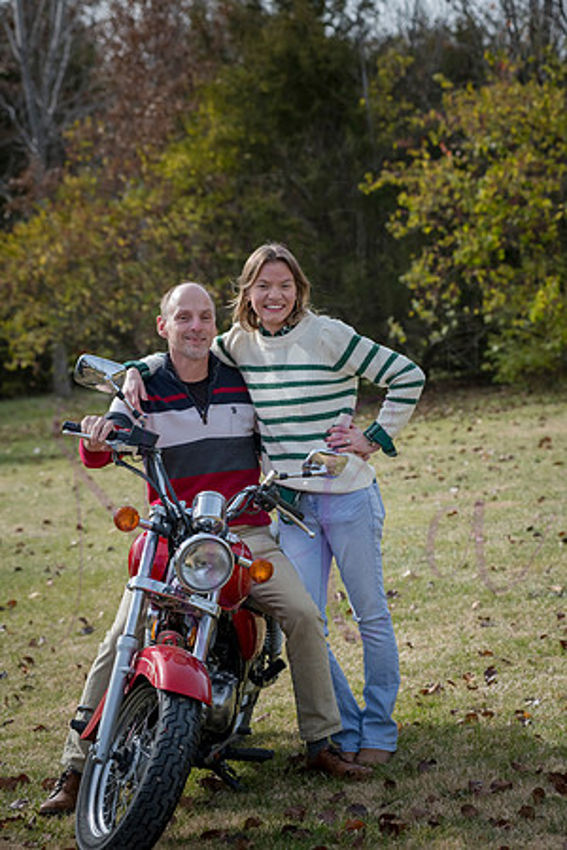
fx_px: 2362
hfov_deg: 13.7
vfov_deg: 20.4
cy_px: 425
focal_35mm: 100
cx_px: 284
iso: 400
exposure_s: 1/1000
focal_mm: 100
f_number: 5.6
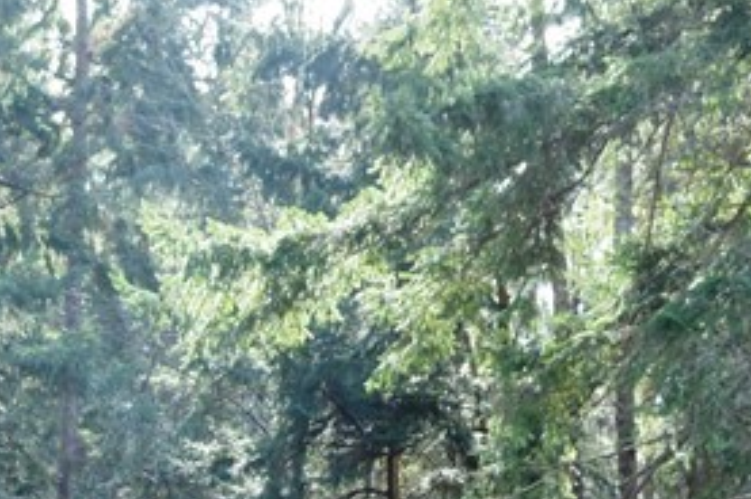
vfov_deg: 11.9
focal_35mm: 106
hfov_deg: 18.9
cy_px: 909
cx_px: 56
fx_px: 2209
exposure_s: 1/125
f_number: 5.6
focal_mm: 18
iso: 250
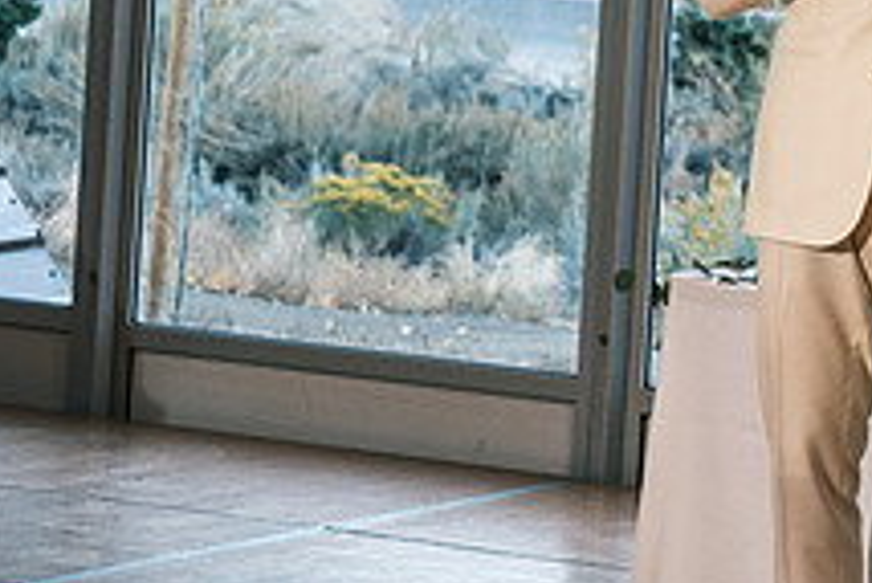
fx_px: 5526
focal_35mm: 228
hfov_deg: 9.0
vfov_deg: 6.0
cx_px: 872
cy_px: 26
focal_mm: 56
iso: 800
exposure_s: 1/250
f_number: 4
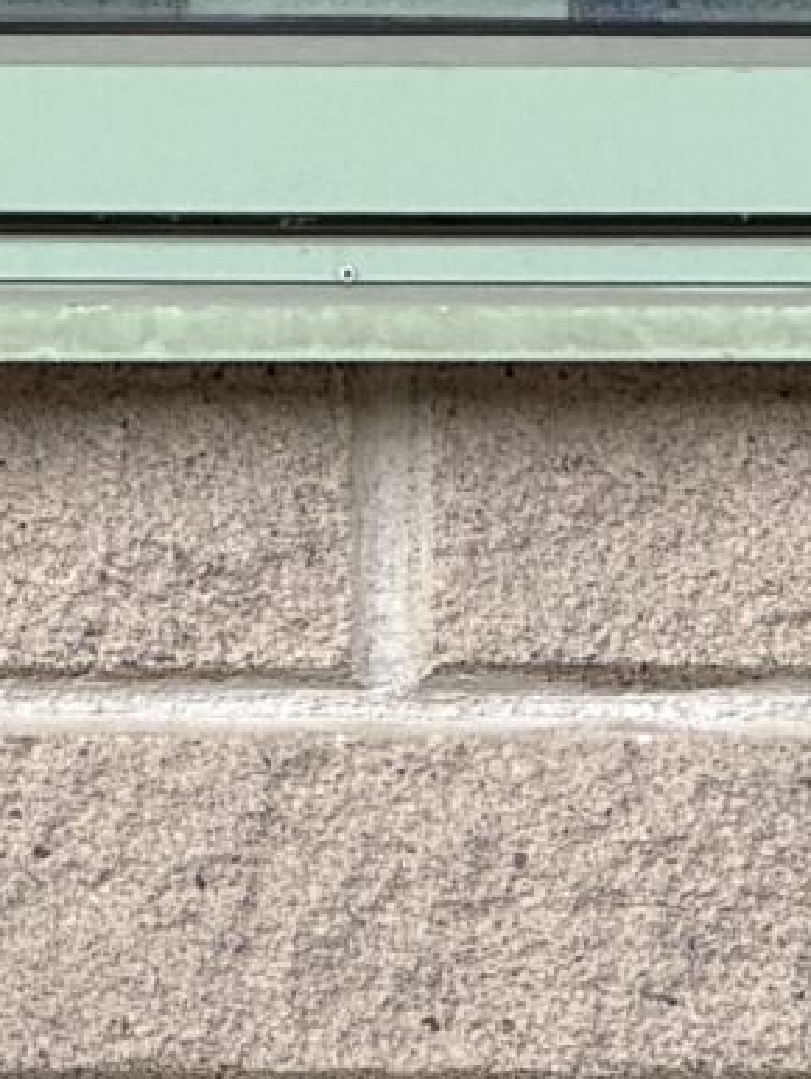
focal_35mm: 663
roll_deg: -0.5
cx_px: -1670
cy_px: 1236
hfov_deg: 2.2
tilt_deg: +1.4
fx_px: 20688
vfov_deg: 3.0
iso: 50
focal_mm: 16.89
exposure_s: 1/209
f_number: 2.8
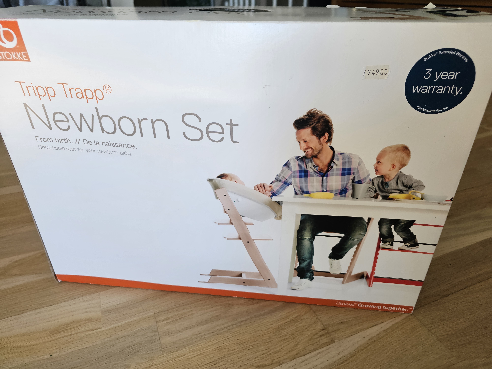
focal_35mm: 23
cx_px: 246
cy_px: 184
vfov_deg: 58.9
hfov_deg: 73.9
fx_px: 327
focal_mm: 6.3
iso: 50
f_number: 1.7
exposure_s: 1/190
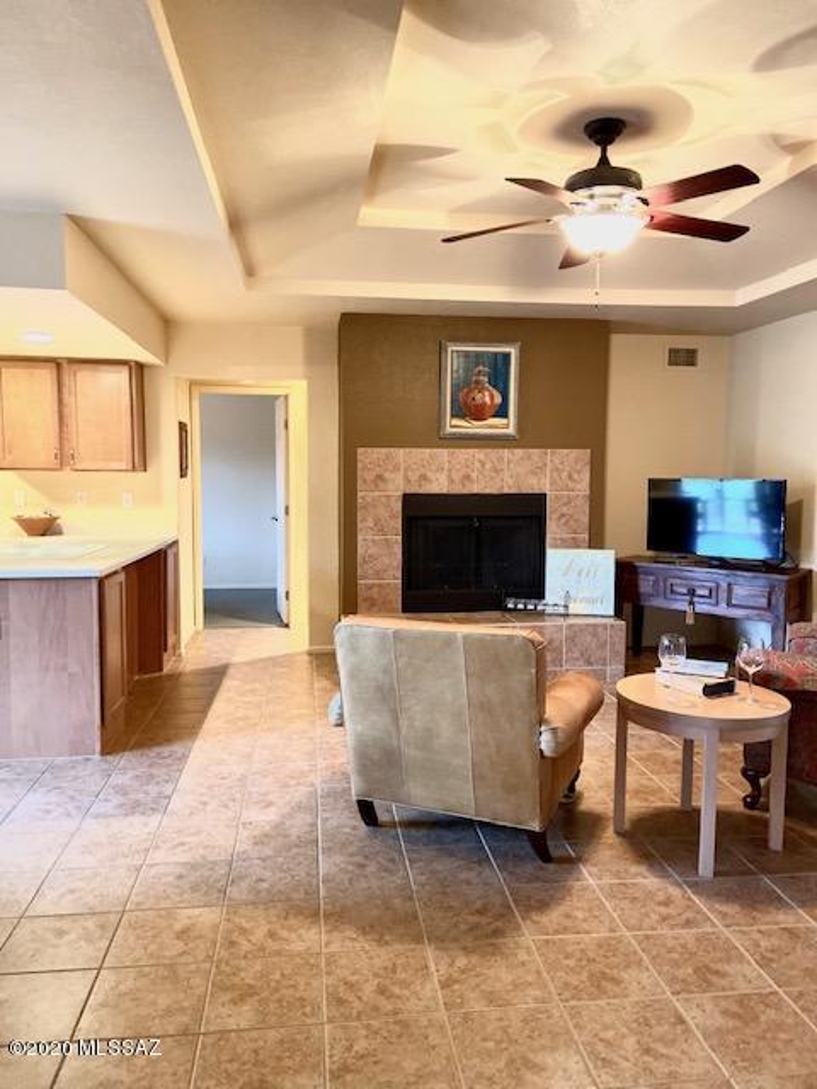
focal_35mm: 26
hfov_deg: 53.1
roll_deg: -1.2
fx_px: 818
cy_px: 544
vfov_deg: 67.3
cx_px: 408
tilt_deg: -3.2
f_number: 1.8
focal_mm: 4.25
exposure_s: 1/40
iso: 500
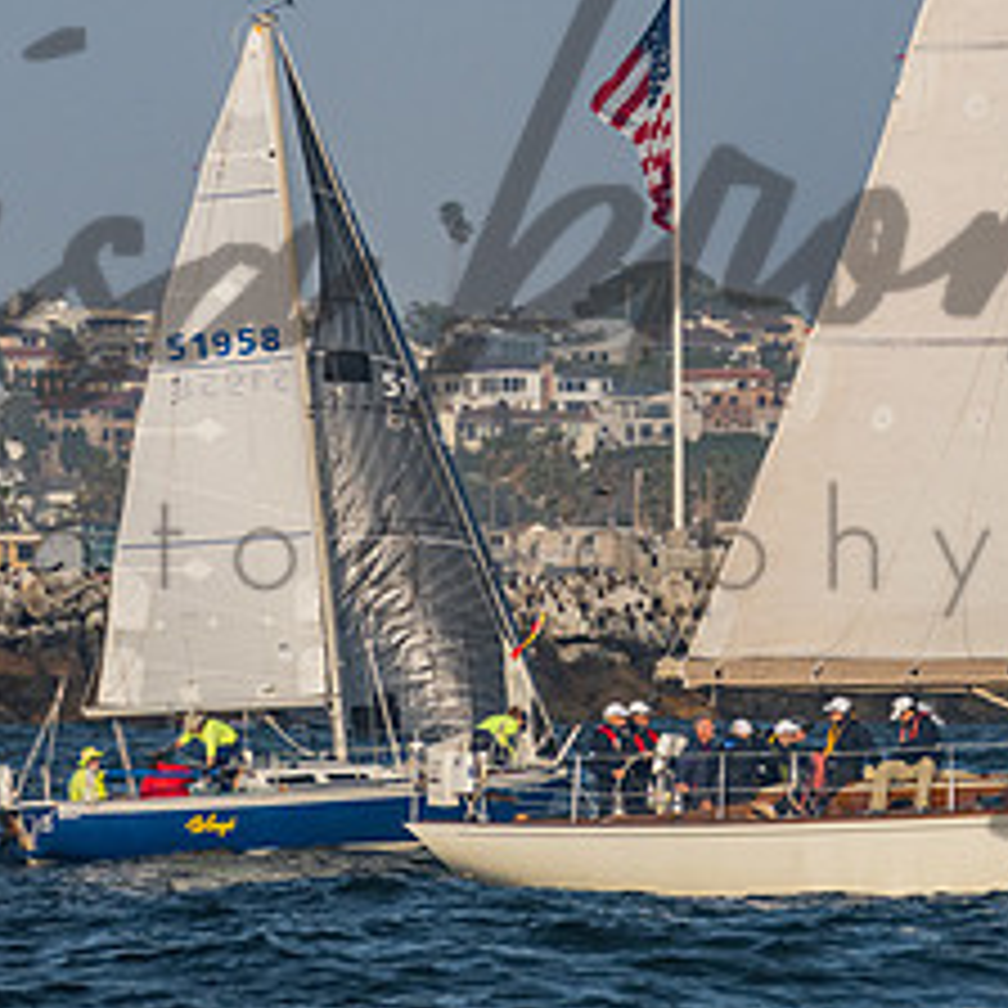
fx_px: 17461
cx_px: 882
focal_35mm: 530
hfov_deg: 3.3
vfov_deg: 3.3
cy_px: 187
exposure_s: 1/1600
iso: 400
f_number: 6.3
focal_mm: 200
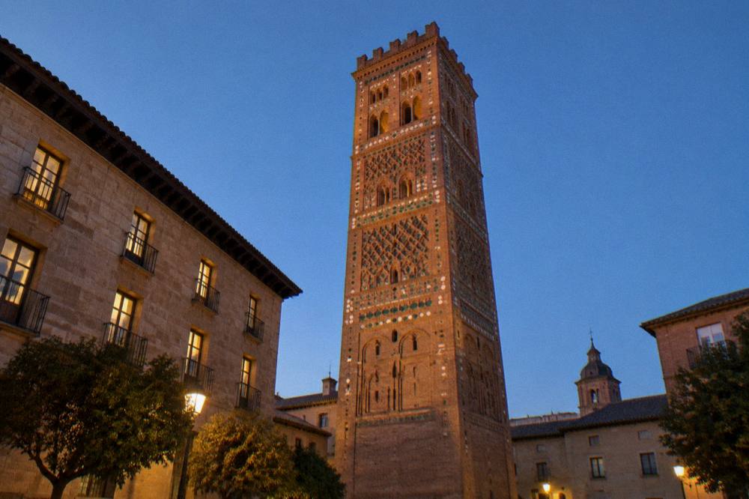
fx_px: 728
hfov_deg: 54.5
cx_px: 374
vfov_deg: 37.8
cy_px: 250
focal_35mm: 35
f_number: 9
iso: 800
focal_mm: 35
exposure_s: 1/320
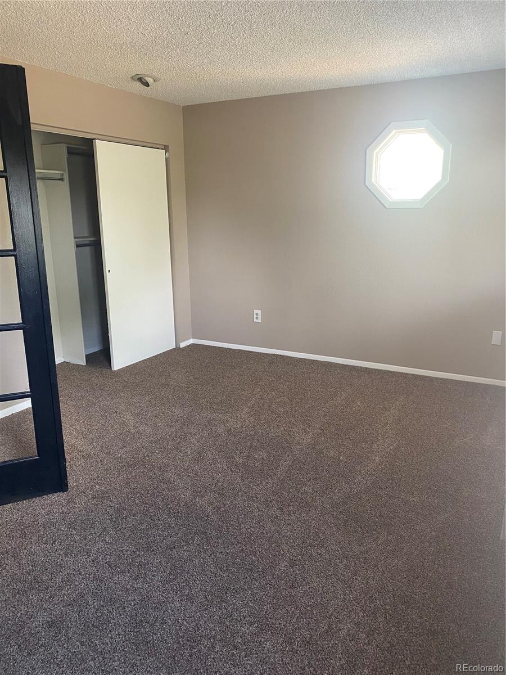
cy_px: 338
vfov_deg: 67.3
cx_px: 253
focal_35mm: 26
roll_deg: -0.2
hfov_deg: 53.1
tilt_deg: -13.5
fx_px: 507
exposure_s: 1/77
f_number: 1.8
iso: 125
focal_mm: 4.25
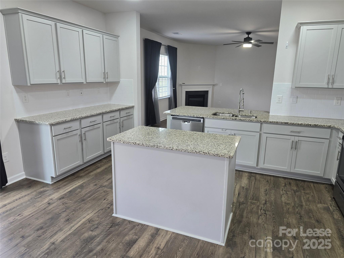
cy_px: 129
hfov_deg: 73.9
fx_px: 229
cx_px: 172
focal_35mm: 23
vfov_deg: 58.9
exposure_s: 1/52
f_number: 1.7
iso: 80
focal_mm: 6.3
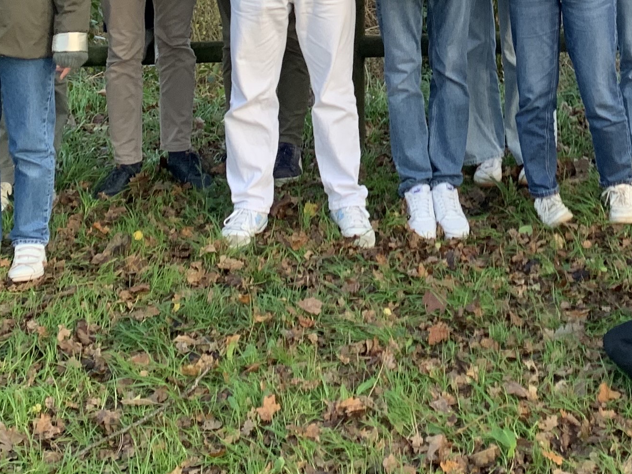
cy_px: -172
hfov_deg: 24.2
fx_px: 1442
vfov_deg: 17.3
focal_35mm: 79
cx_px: 543
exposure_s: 1/121
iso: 80
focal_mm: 4.25
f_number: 1.8
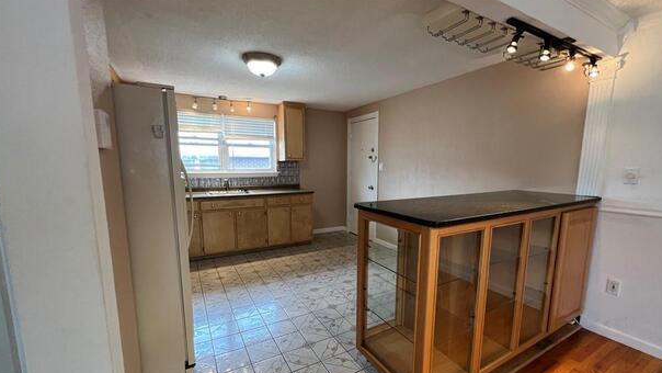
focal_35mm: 15
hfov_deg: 102.9
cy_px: 203
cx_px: 343
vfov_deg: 70.4
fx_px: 263
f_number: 1.8
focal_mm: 1.57
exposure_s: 1/120
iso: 250
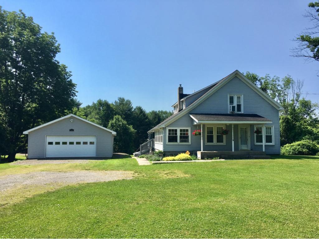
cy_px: 120
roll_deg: -0.8
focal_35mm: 29
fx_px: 267
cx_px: 160
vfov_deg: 48.2
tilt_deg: +4.5
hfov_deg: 61.7
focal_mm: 4.15
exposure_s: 1/1832
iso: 25
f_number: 2.2
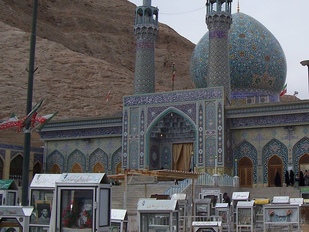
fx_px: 562
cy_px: 88
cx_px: 248
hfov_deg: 30.0
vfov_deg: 23.2
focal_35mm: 63
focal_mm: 5.6
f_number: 5.6
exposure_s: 1/750
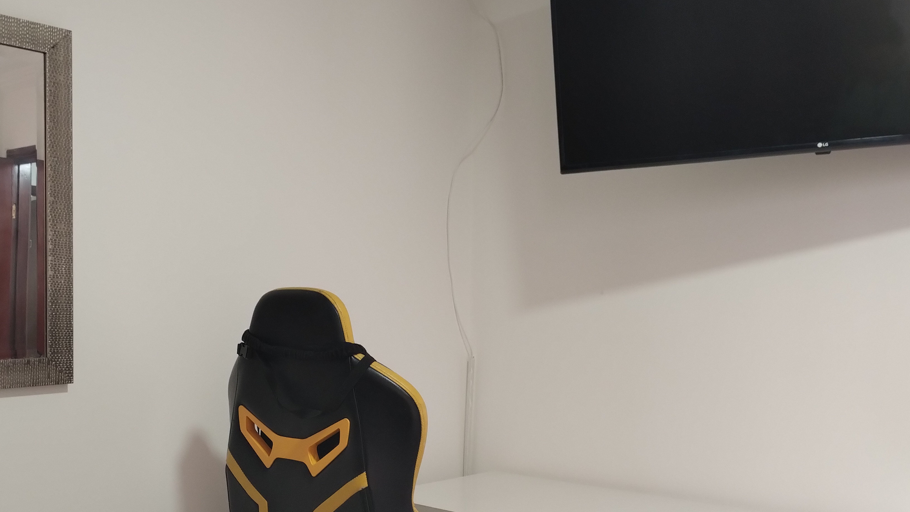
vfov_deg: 31.1
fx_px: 917
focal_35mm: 38
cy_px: 303
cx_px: 385
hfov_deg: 52.6
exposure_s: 1/30
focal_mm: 4.27
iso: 788
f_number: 1.8
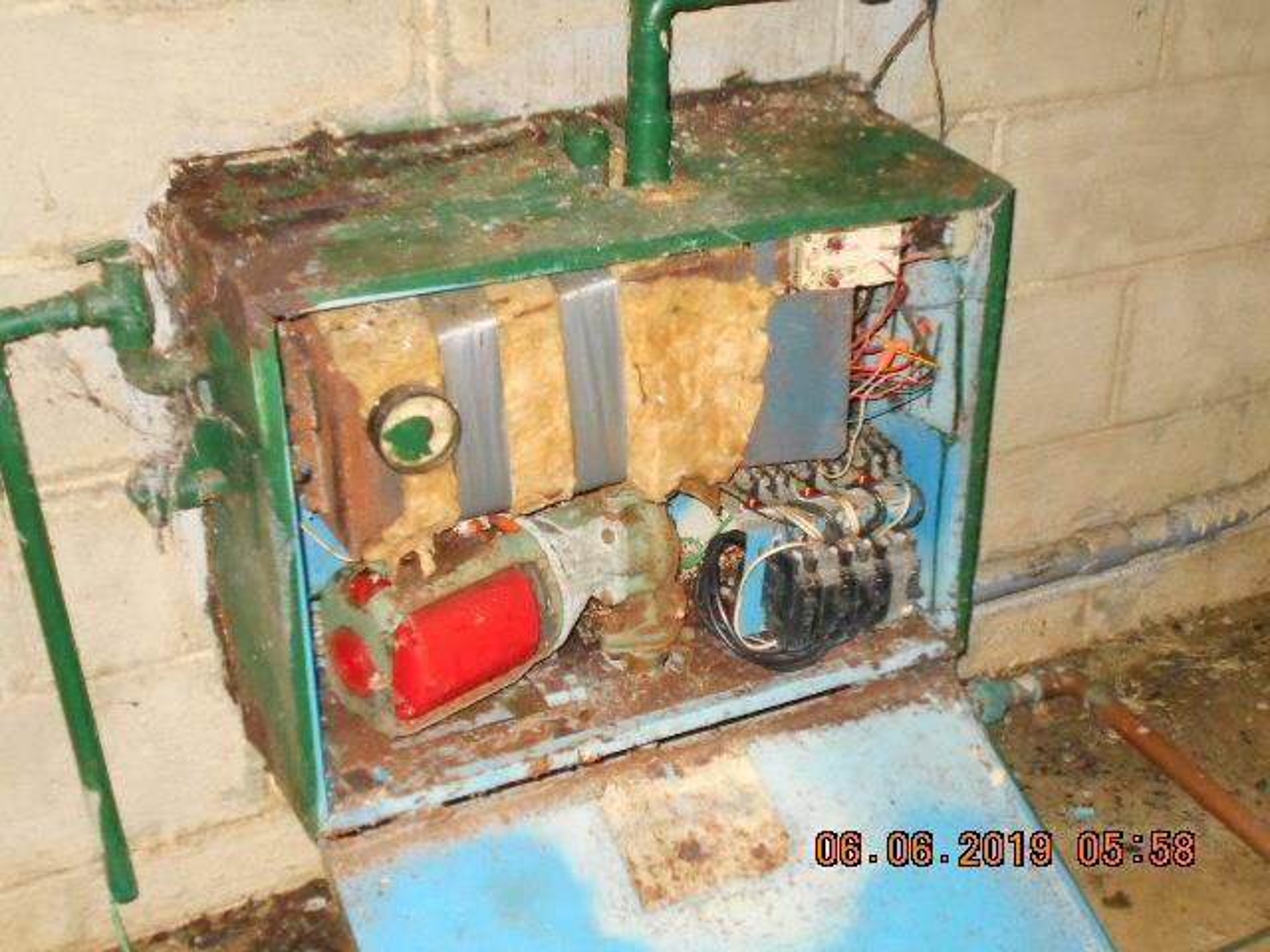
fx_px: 1798
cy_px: 476
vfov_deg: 29.7
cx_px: 635
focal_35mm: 49
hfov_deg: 38.9
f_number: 4.5
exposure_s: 1/30
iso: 1000
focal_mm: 8.8
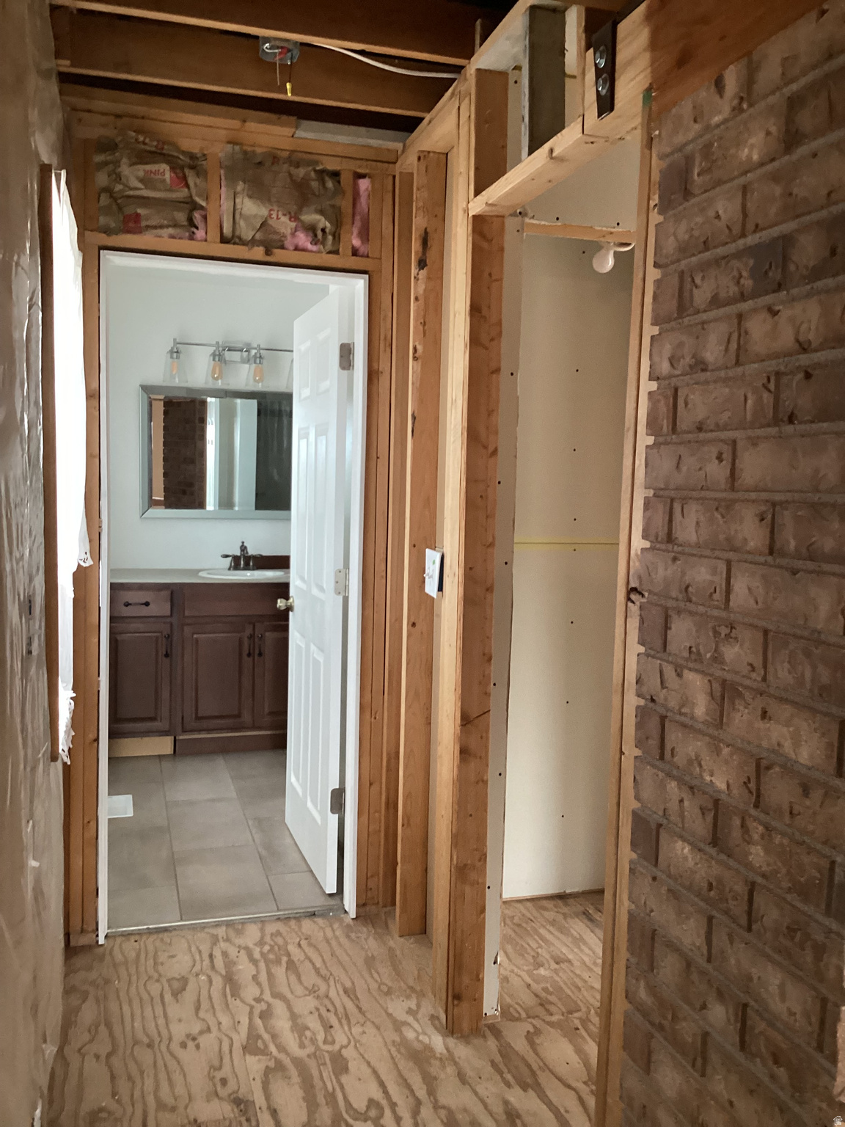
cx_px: 422
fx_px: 1009
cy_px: 564
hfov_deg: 45.4
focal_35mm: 31
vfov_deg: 58.4
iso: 320
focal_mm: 3.3
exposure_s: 1/40
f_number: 2.4
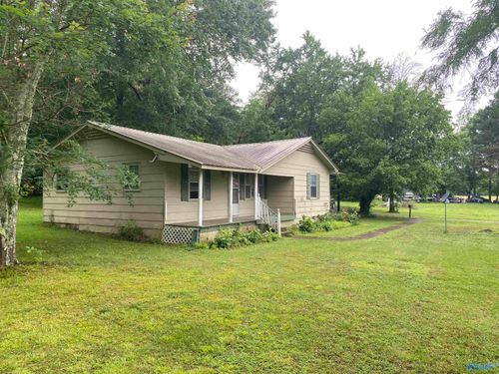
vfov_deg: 53.1
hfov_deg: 67.3
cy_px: 187
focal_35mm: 26
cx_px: 250
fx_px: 375
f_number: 1.8
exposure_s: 1/234
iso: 32
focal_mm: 4.25
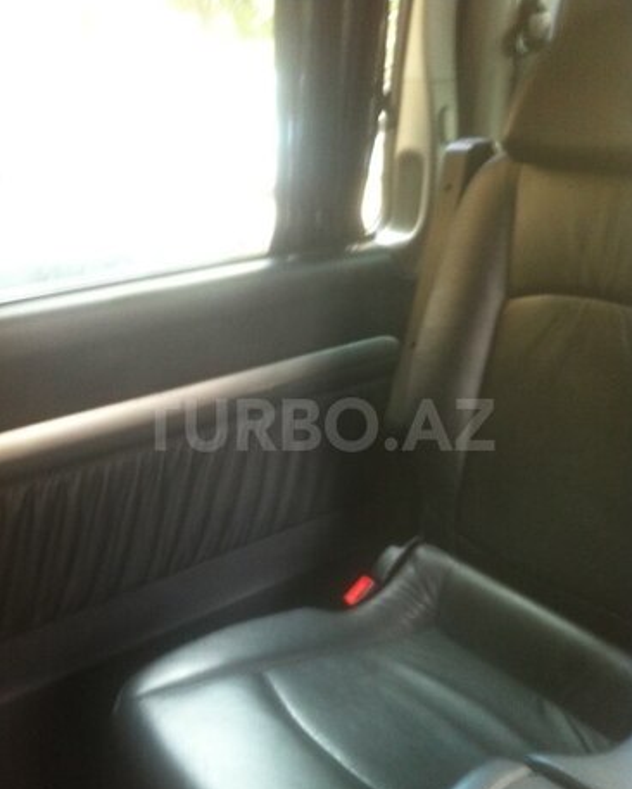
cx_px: 318
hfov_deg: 40.2
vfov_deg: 49.0
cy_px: 425
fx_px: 865
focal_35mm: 37
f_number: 2.8
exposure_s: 1/15
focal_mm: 3.85
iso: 160
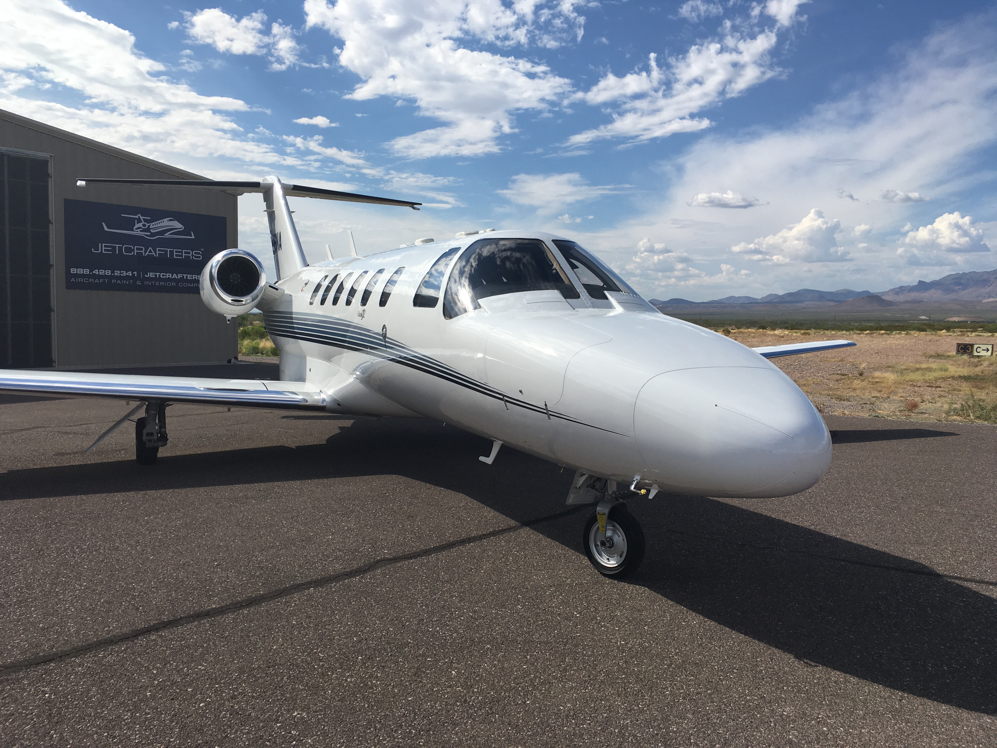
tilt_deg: -2.3
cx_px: 498
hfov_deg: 61.7
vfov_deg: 48.2
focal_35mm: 29
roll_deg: -1.3
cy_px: 374
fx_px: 835
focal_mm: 4.15
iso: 25
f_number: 2.2
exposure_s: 1/2653
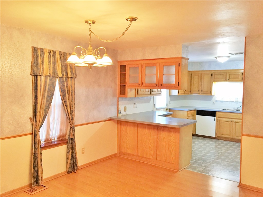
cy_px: 98
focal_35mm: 29
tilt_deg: -2.9
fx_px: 220
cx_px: 132
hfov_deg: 61.7
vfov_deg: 48.2
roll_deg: -0.9
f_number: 2.2
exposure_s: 1/30
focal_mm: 4.15
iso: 200
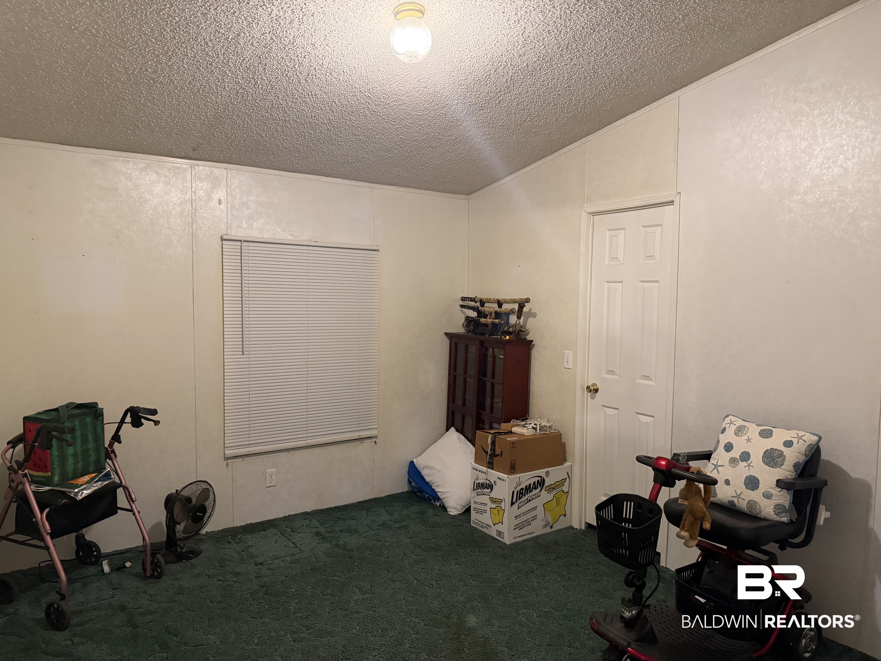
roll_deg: -1.1
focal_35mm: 24
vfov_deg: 56.8
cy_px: 330
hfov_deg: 71.6
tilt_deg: -3.5
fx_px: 611
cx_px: 440
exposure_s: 1/40
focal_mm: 6.76
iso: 640
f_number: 1.78
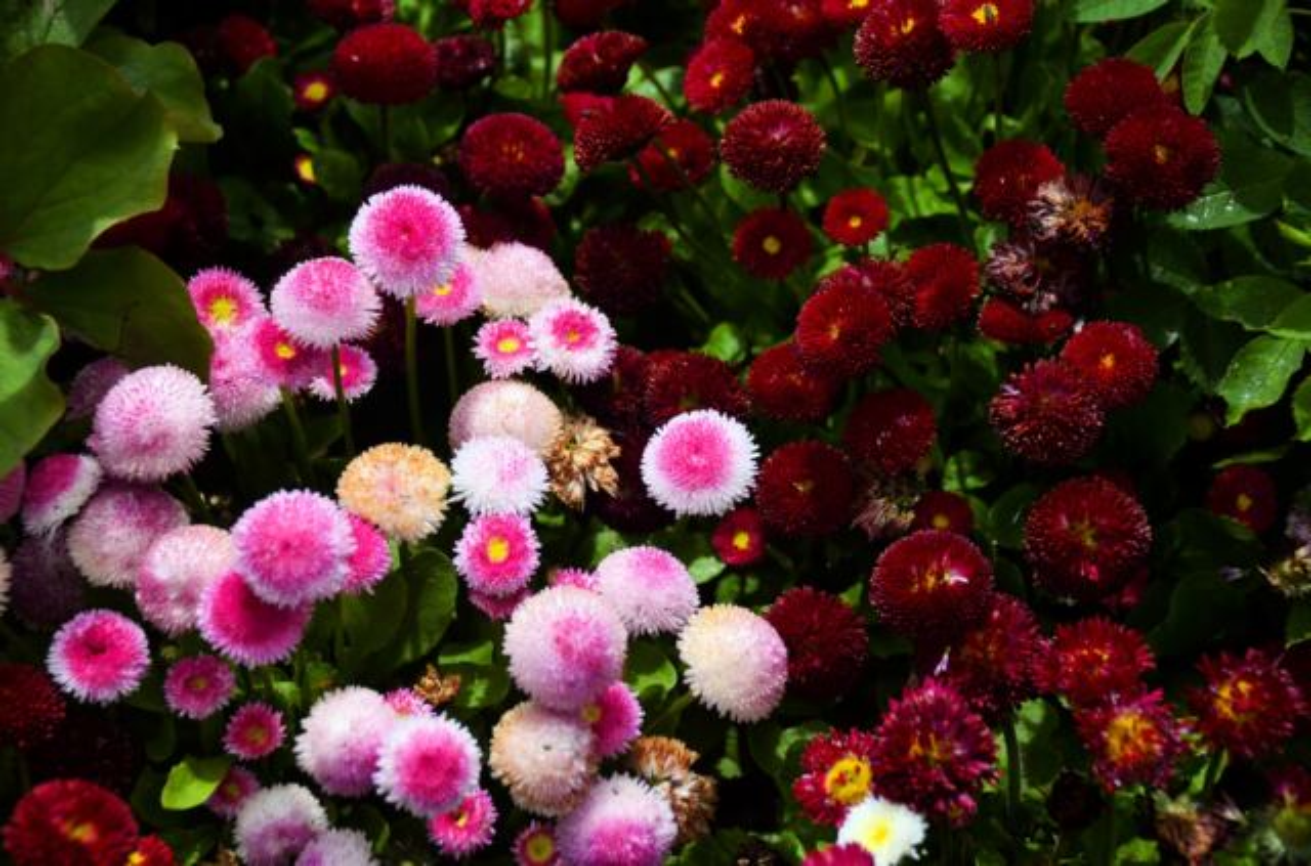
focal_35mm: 98
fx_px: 3541
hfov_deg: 21.0
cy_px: 433
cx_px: 656
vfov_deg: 14.0
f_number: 5
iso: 200
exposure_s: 1/1600
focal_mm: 65
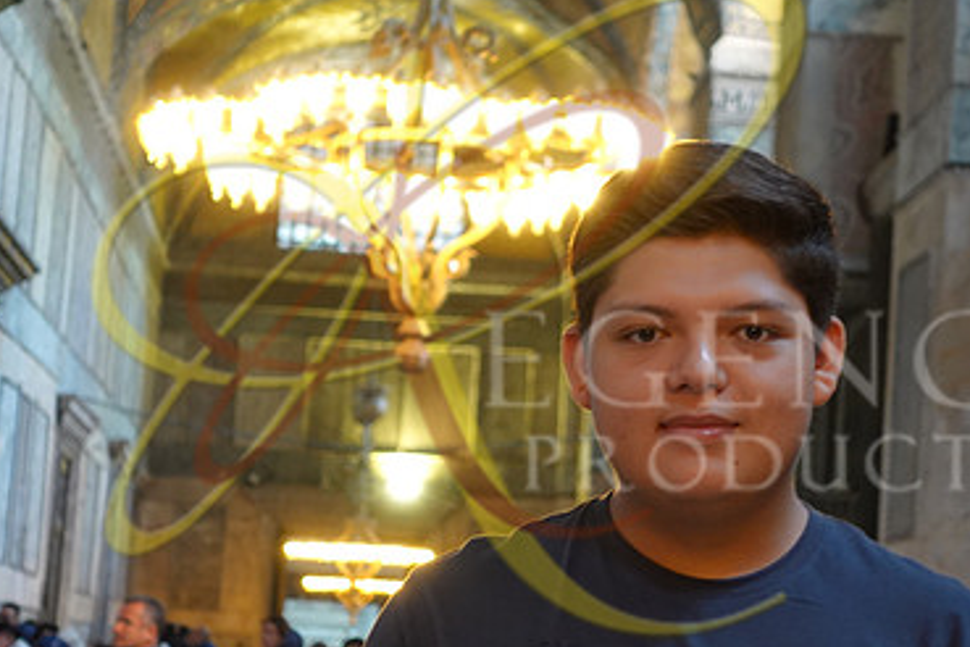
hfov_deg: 20.6
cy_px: 304
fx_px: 2667
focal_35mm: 99
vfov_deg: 13.8
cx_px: 597
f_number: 2.8
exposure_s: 1/20
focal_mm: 23.28
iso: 800
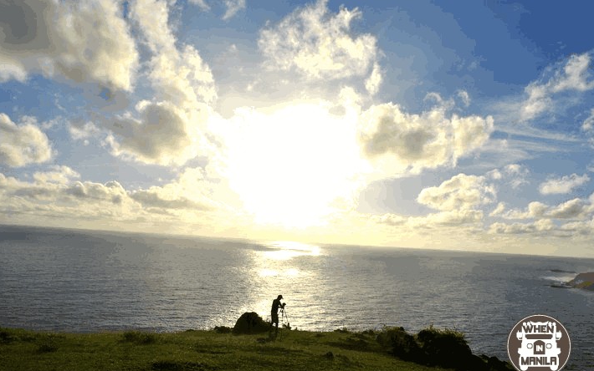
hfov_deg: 61.2
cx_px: 300
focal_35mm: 31
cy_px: 200
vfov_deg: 40.6
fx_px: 502
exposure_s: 1/640
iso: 100
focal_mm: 20
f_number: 13
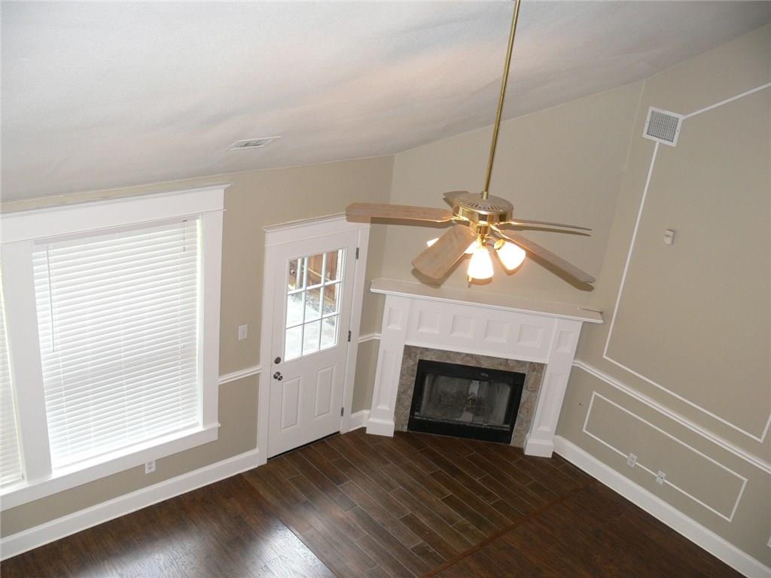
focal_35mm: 35
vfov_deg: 40.7
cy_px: 289
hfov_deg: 52.6
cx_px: 386
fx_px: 780
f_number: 2.8
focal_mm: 7.4
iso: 125
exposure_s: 1/30
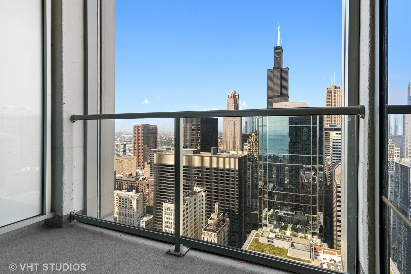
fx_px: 228
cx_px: 213
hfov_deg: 83.9
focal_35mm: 20
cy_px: 131
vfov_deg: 61.9
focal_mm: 18
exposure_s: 1/8
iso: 200
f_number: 9
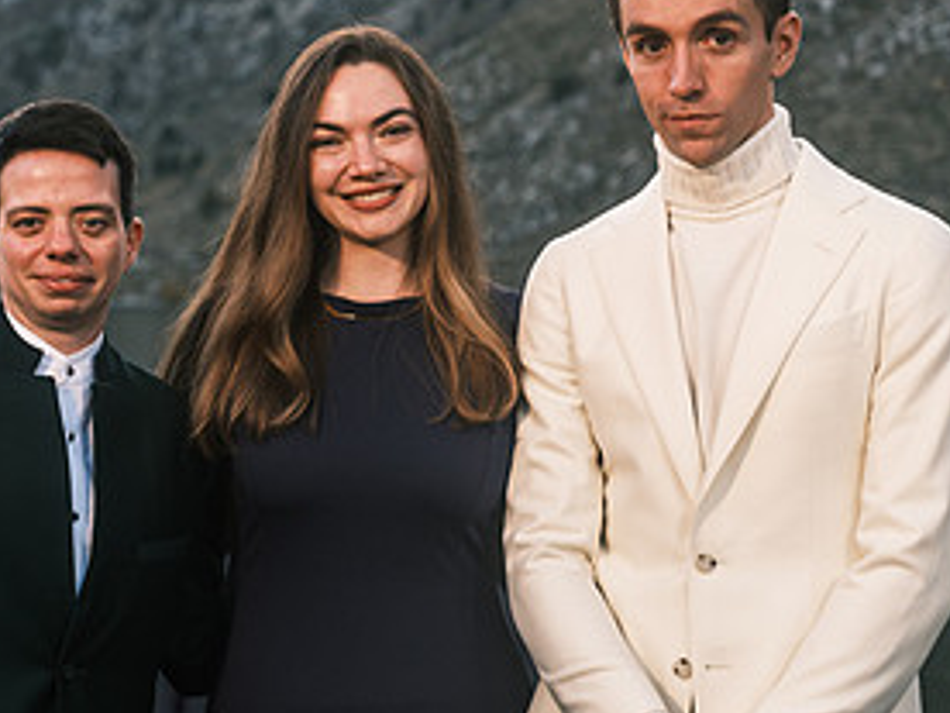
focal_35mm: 103
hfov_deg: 19.0
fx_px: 2827
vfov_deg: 14.3
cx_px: 320
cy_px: 229
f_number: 4.5
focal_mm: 61.8
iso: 400
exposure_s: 1/125
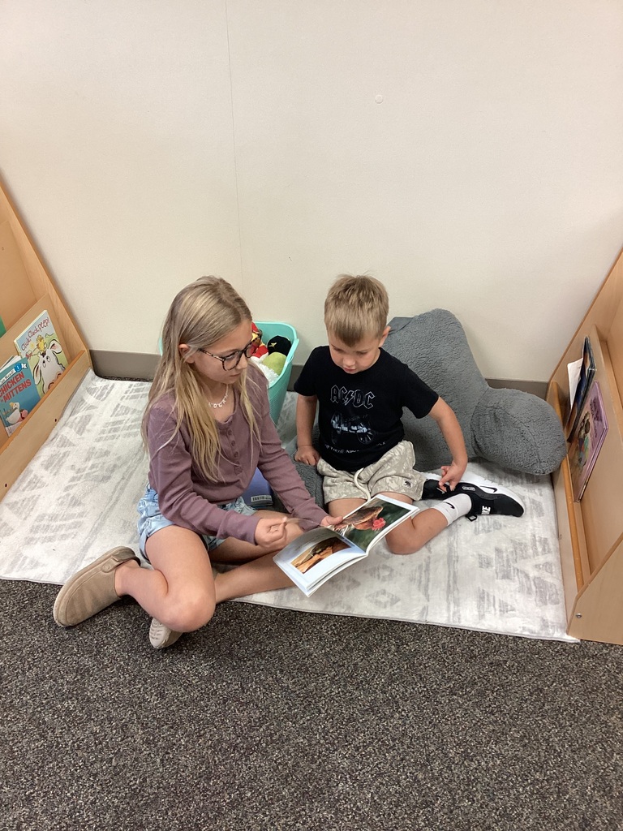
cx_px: 312
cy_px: 416
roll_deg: +1.4
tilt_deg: -34.9
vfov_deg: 58.4
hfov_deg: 45.4
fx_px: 744
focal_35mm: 31
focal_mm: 3.3
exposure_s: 1/60
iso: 125
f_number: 2.4
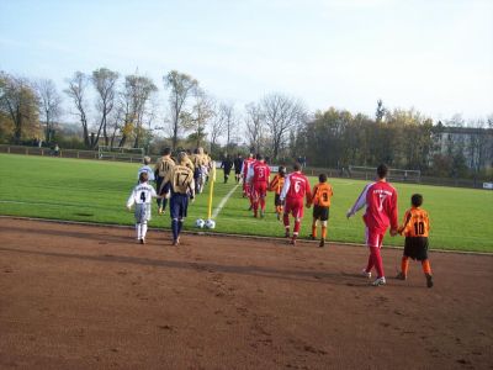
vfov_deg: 36.8
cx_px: 246
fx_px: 555
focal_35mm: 39
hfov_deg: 47.9
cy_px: 185
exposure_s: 1/350
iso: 100
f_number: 3.4
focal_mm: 8
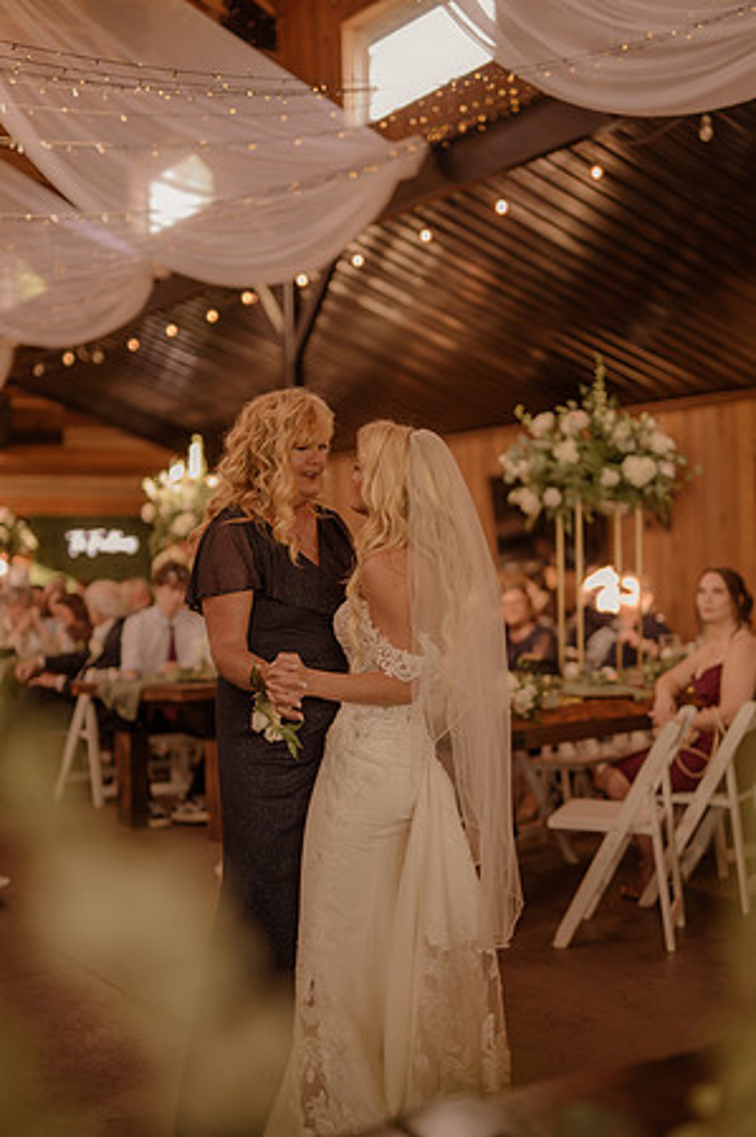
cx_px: 378
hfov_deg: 26.9
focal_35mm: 50
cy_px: 568
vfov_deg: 39.6
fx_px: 1579
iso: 200
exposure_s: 1/200
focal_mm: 50
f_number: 2
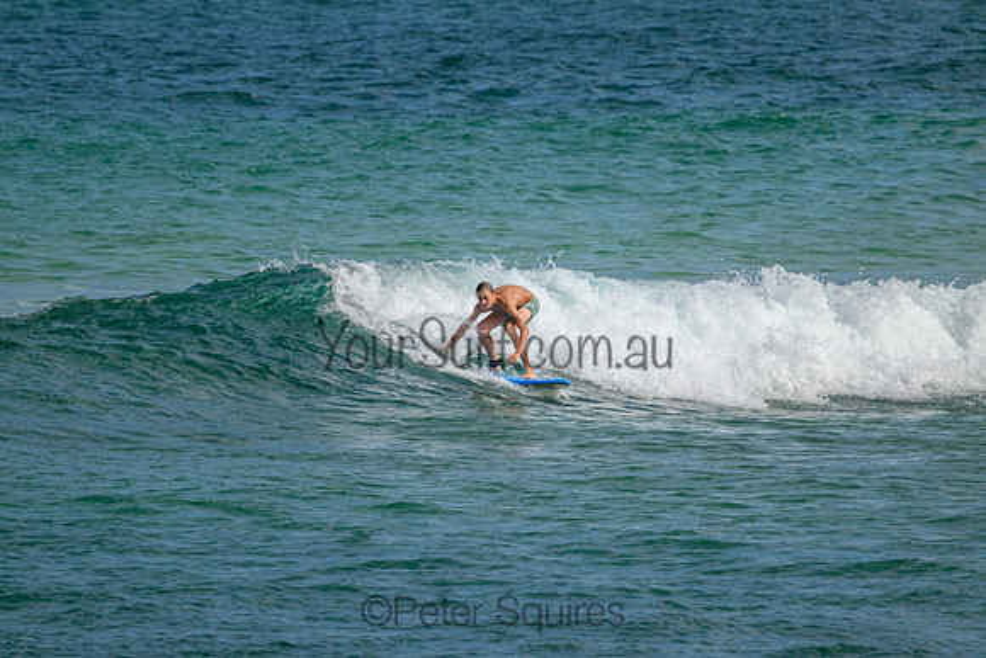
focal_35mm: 800
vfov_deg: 1.7
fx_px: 21915
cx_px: 493
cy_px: 329
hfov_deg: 2.6
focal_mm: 800
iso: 1000
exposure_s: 1/2000
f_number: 11
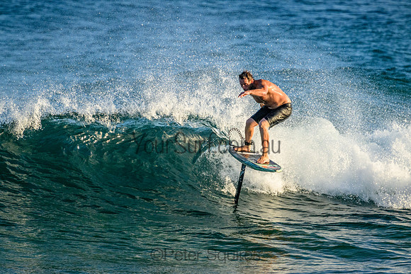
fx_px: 9135
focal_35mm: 800
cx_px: 206
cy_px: 137
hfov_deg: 2.6
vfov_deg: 1.7
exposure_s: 1/2000
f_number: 11
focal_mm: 800
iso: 2200
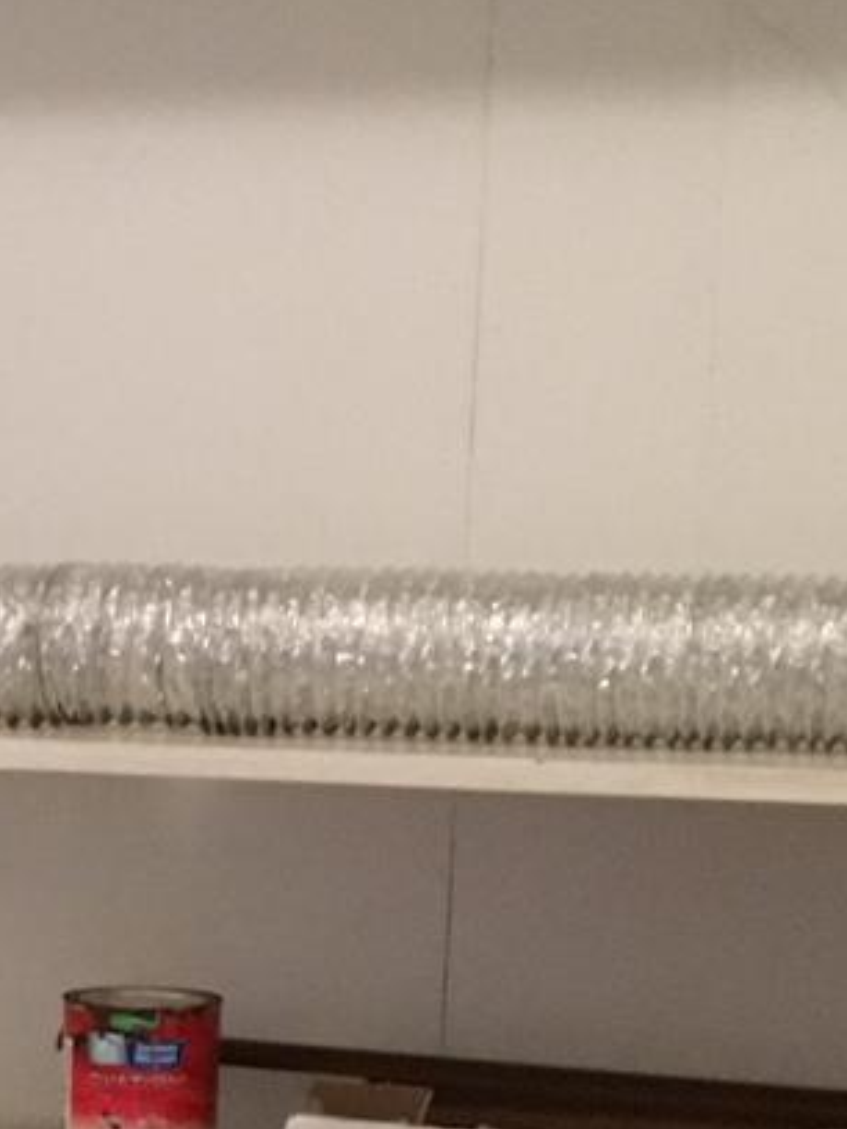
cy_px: 1157
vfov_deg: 13.7
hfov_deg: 9.8
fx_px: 4633
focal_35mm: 142
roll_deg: -0.8
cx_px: -745
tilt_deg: -7.4
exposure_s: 1/15
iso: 200
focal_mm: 4.15
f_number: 2.2
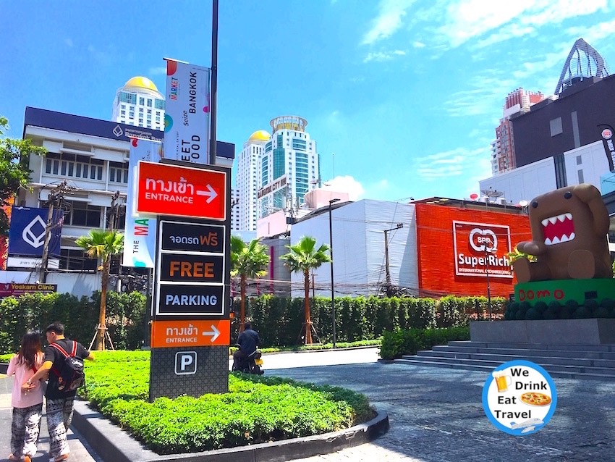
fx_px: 515
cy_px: 231
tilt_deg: +11.3
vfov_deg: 48.2
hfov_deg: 61.6
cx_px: 308
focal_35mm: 29
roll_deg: -0.1
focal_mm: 4.15
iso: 25
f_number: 2.2
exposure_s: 1/1832
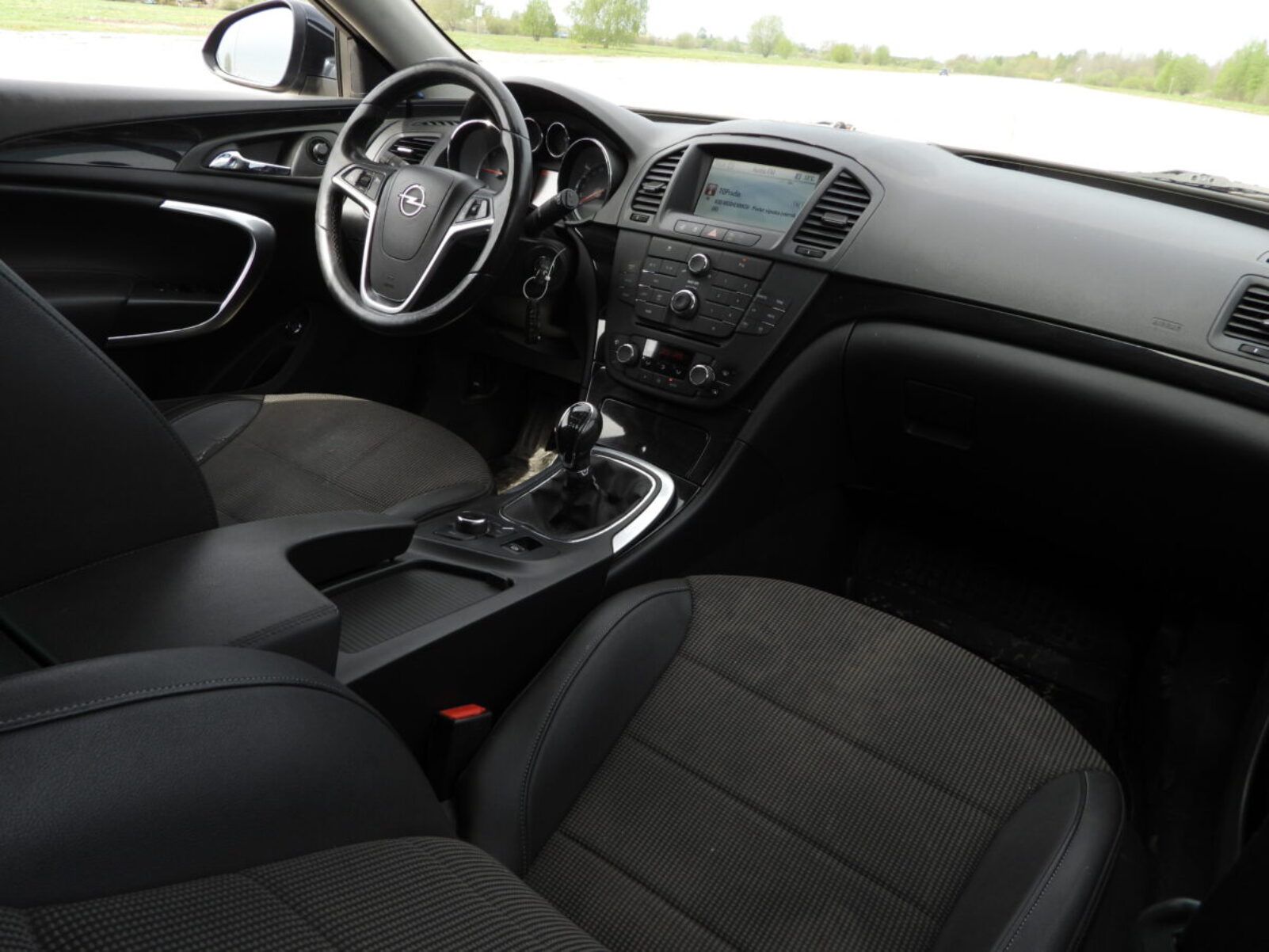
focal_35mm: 24
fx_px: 880
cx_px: 634
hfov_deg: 71.6
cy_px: 476
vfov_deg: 56.8
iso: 100
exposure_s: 1/320
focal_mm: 4.3
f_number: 2.8
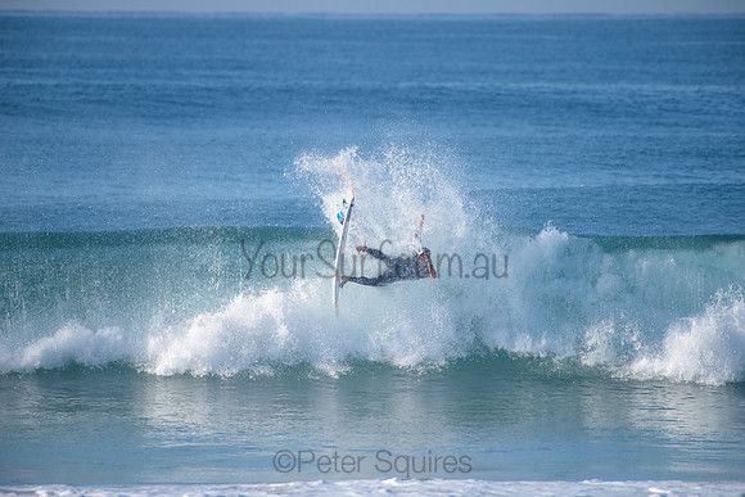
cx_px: 372
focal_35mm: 500
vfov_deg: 2.8
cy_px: 248
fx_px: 10349
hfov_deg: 4.1
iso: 360
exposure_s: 1/2000
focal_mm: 500
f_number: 5.6
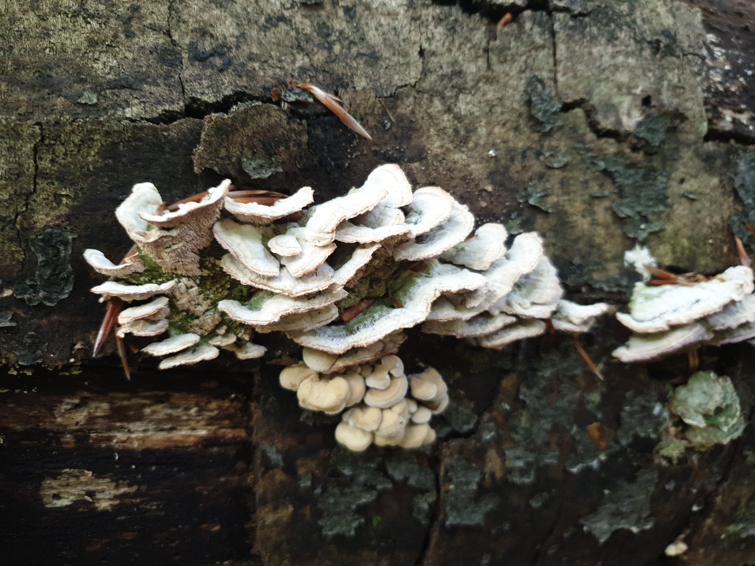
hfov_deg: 67.3
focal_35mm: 26
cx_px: 378
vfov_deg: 53.1
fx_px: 567
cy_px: 283
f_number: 1.5
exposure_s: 1/100
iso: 250
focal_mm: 4.3
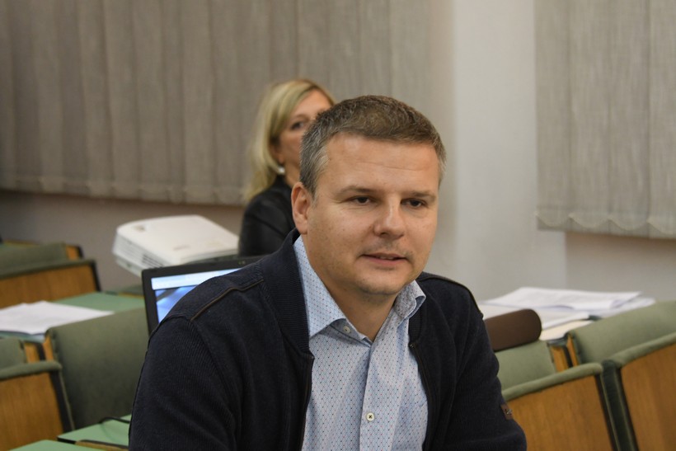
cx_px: 338
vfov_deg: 13.4
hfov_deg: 20.0
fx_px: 1916
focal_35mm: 102
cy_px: 226
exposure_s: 1/125
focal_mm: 68
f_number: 4.8
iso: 2000
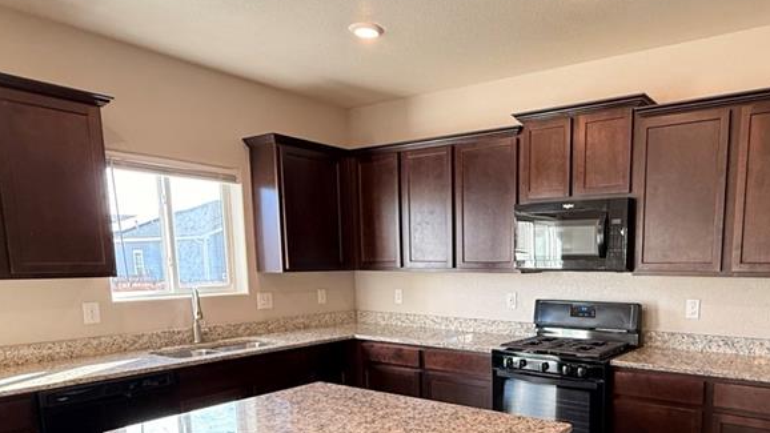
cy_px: 342
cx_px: 500
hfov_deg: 68.3
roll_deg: +0.2
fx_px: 551
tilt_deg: -7.8
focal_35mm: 27
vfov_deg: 41.2
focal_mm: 2.22
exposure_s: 1/120
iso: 250
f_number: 2.2
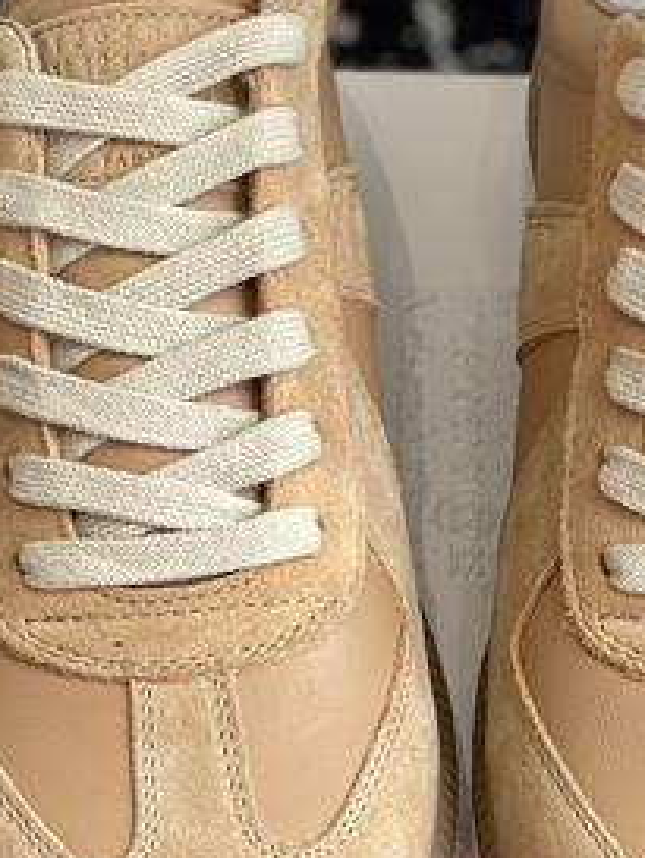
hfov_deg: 9.0
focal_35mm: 165
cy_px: 245
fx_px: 4096
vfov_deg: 11.9
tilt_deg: -45.4
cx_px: 459
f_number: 2
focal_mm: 6
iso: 25
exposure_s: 1/122
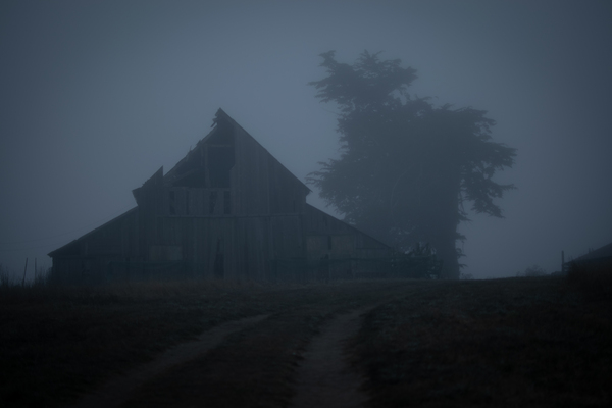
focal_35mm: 52
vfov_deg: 25.8
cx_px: 306
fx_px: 892
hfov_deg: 37.9
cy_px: 204
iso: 100
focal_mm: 35
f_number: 1.8
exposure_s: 1/320
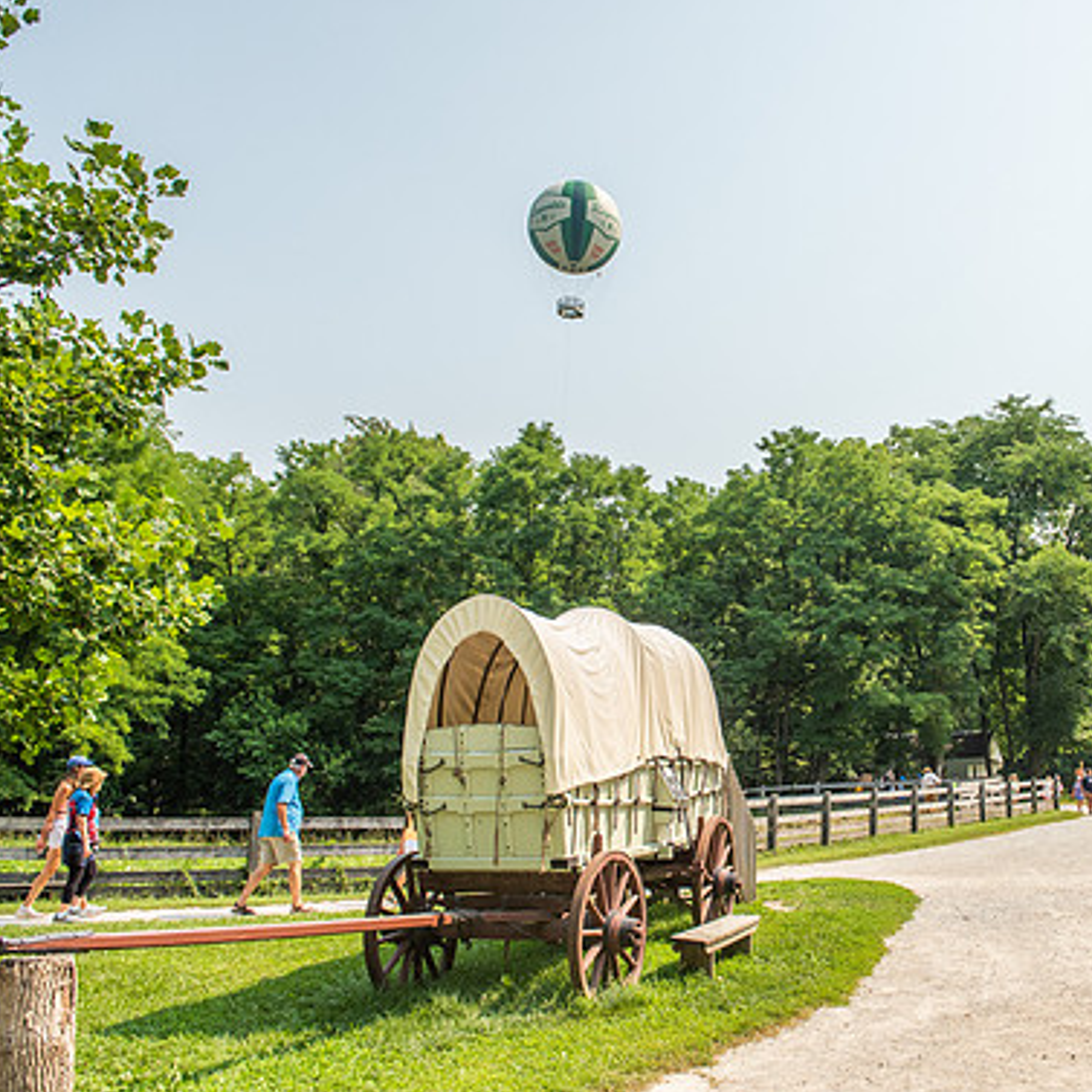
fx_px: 1142
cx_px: 775
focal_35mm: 32
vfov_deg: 51.1
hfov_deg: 49.7
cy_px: 537
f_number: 4
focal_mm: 24
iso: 500
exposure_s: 1/4000
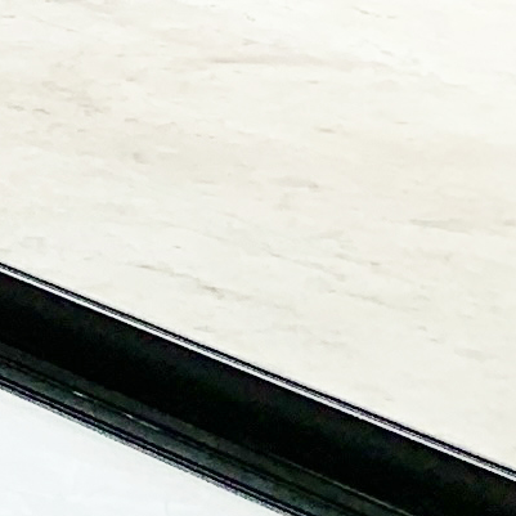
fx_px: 3896
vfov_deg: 7.0
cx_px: -1780
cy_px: -865
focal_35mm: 231
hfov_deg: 6.0
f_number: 1.8
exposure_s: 1/849
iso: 25
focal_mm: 4.25
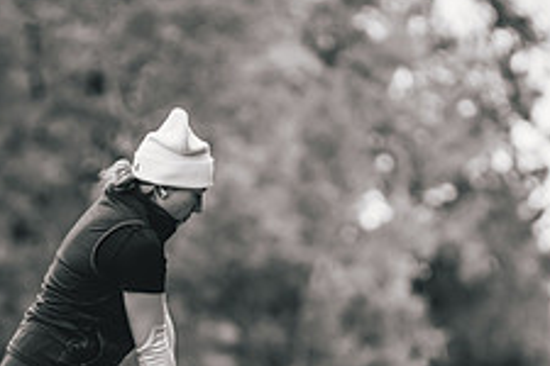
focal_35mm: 387
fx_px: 5912
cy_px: 399
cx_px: 161
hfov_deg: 5.3
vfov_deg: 3.5
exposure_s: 1/3200
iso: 800
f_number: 2.8
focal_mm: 150
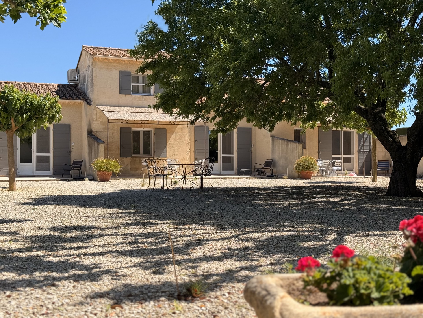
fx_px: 587
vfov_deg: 30.3
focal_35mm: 48
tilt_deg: +1.2
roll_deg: +0.6
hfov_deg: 39.7
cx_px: 212
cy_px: 159
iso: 64
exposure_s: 1/2033
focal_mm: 6.76
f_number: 1.78
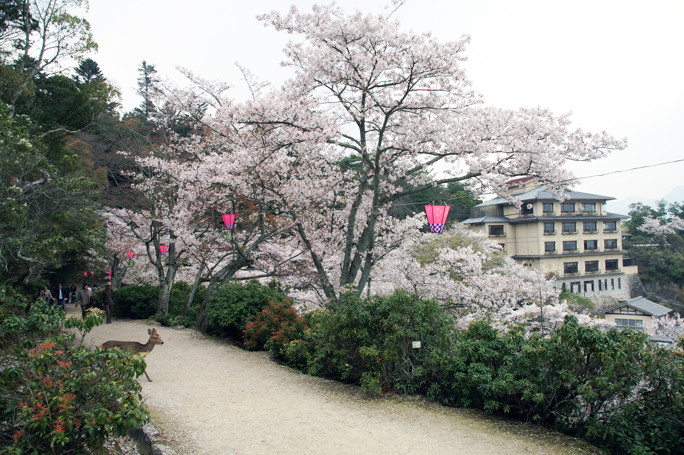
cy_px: 228
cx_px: 342
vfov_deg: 47.8
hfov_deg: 67.4
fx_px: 513
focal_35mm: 27
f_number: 7.1
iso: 100
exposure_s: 1/125
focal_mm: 18
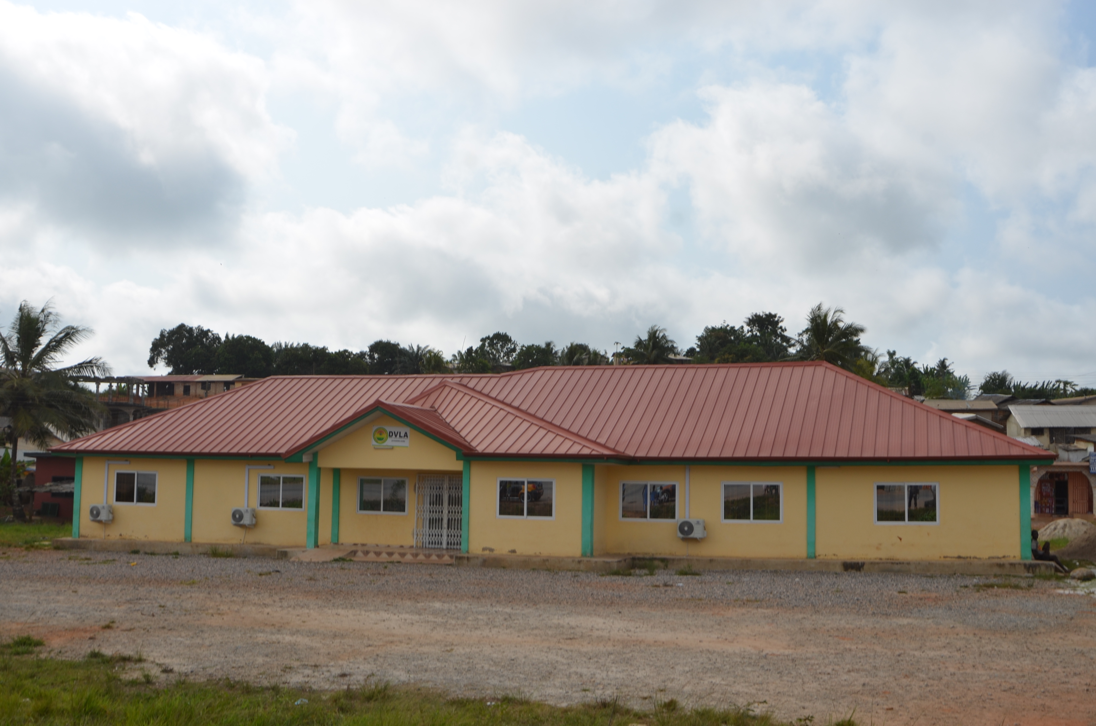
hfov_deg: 53.2
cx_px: 548
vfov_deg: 36.7
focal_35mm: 36
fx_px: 1094
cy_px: 363
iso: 100
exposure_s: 1/250
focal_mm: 24
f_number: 9
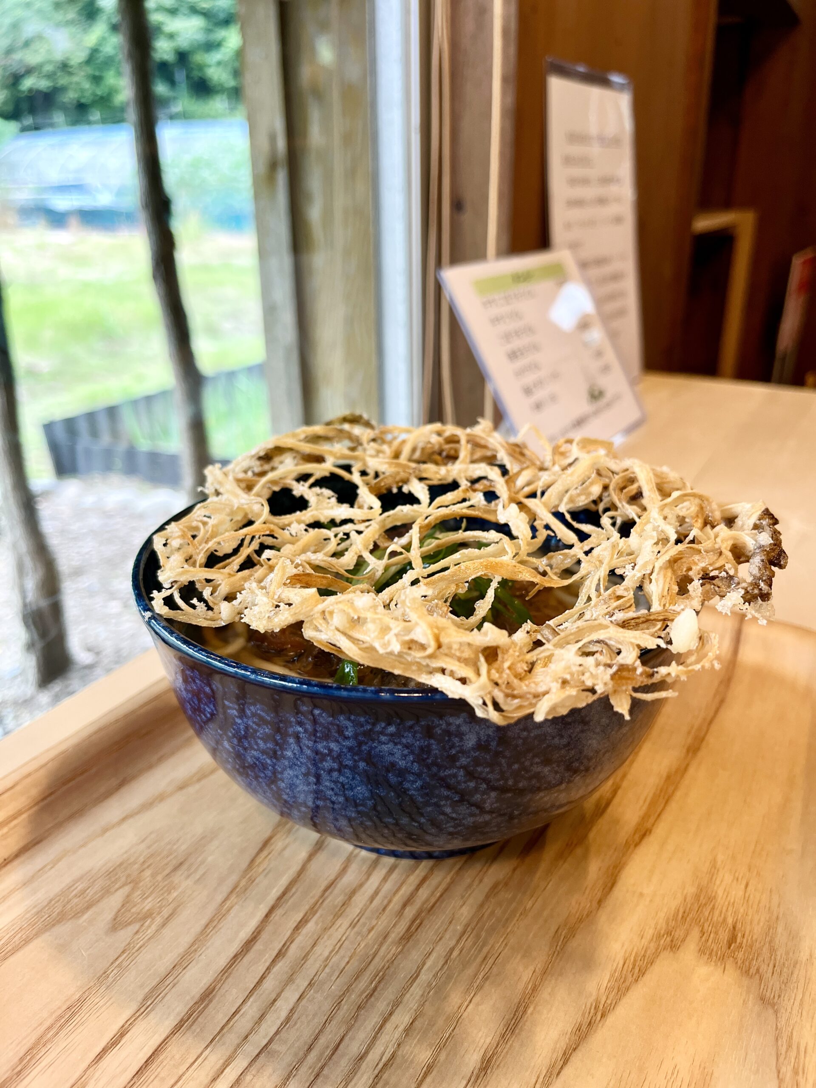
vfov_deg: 67.3
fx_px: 817
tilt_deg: -23.7
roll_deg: +1.1
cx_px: 408
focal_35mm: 26
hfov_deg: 53.1
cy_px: 544
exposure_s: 1/105
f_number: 1.6
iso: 125
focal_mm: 5.1
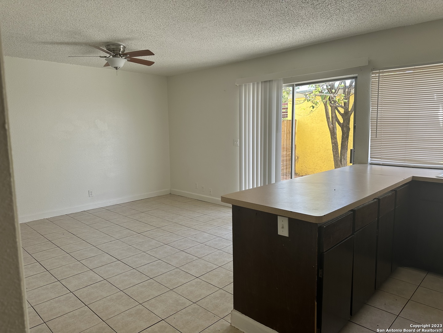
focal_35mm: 24
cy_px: 166
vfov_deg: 56.8
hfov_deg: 71.6
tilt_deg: -6.9
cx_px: 222
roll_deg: +0.3
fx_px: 307
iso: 64
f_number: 1.78
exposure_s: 1/233
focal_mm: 6.86
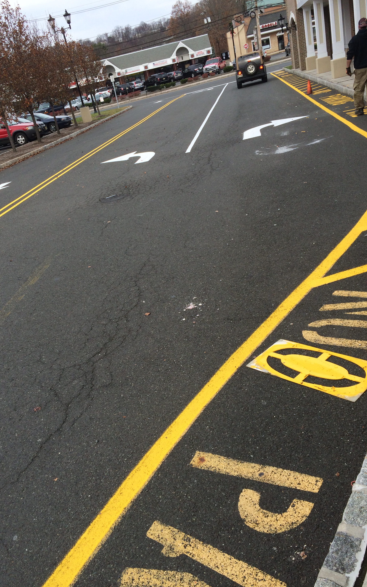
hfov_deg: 39.3
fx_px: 512
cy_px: 294
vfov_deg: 59.7
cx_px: 158
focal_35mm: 32
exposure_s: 1/604
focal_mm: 4.12
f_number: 2.2
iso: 32
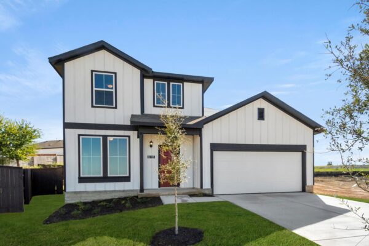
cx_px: 184
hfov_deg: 53.1
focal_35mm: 36
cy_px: 123
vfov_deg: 36.9
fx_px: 369
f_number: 8
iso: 400
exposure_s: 1/1600
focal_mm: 24
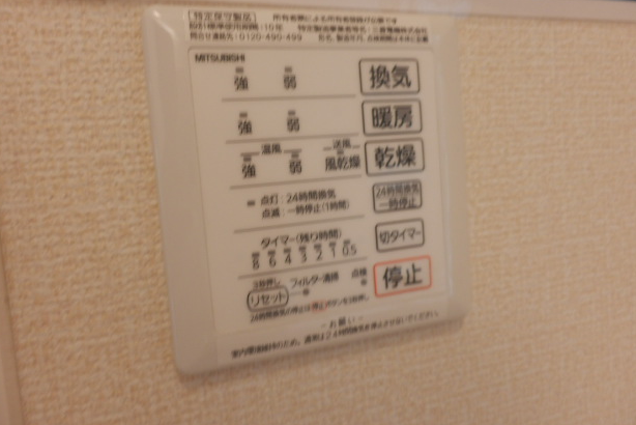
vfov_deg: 49.5
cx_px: 317
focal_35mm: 26
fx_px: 460
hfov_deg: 69.4
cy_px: 194
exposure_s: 1/30
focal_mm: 4.2
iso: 125
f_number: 3
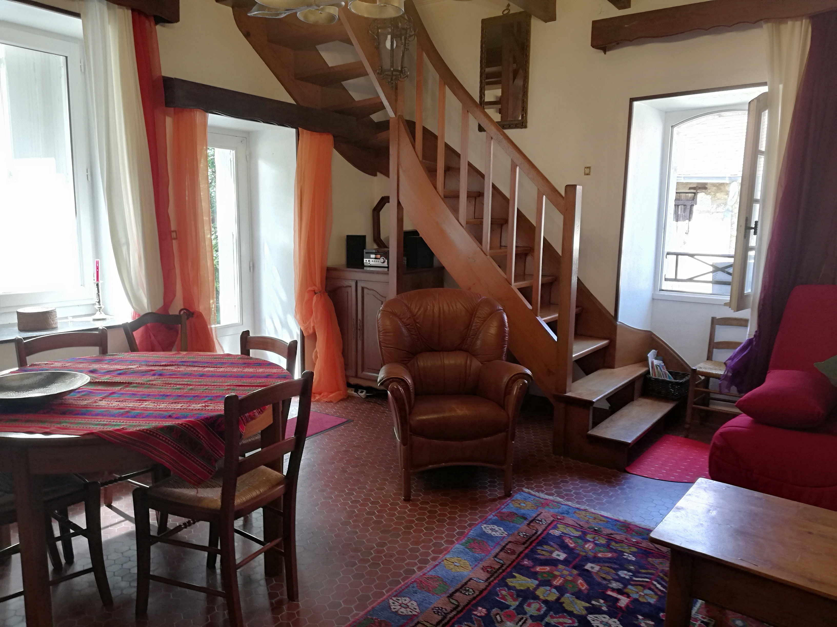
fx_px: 629
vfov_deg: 53.1
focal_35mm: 26
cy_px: 314
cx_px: 418
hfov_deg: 67.3
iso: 80
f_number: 2.2
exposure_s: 1/50
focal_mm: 3.81
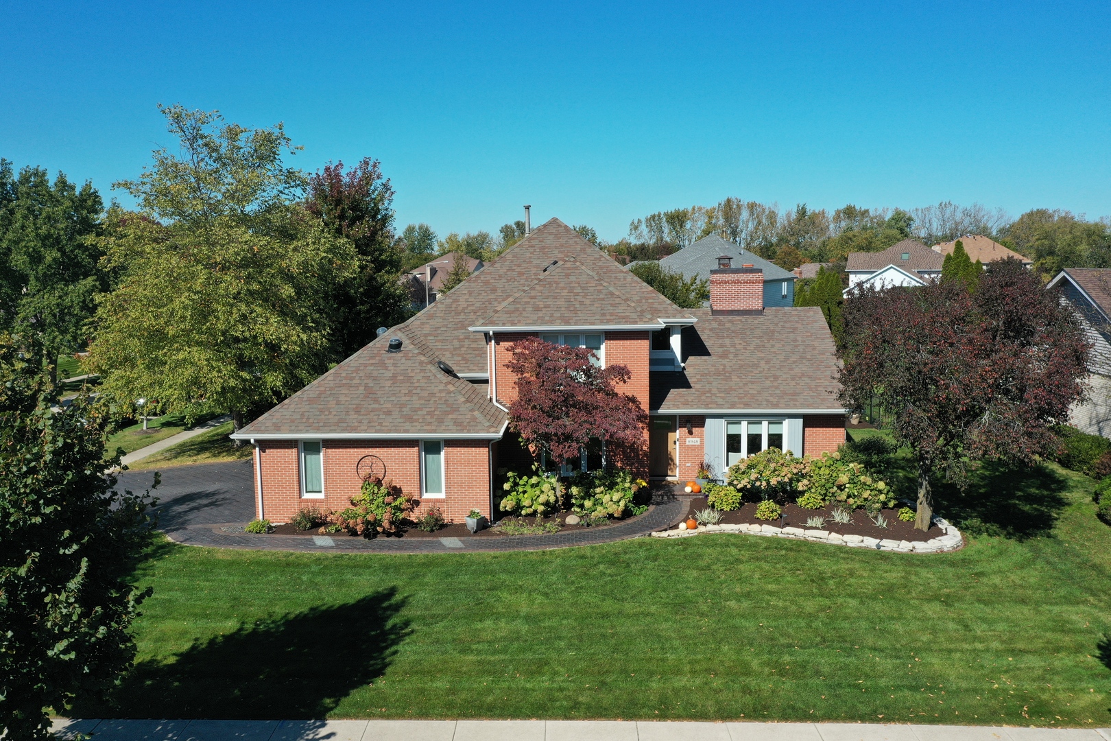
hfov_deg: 65.5
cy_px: 370
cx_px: 556
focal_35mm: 28
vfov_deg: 46.4
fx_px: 864
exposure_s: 1/400
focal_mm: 10.26
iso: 100
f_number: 7.1
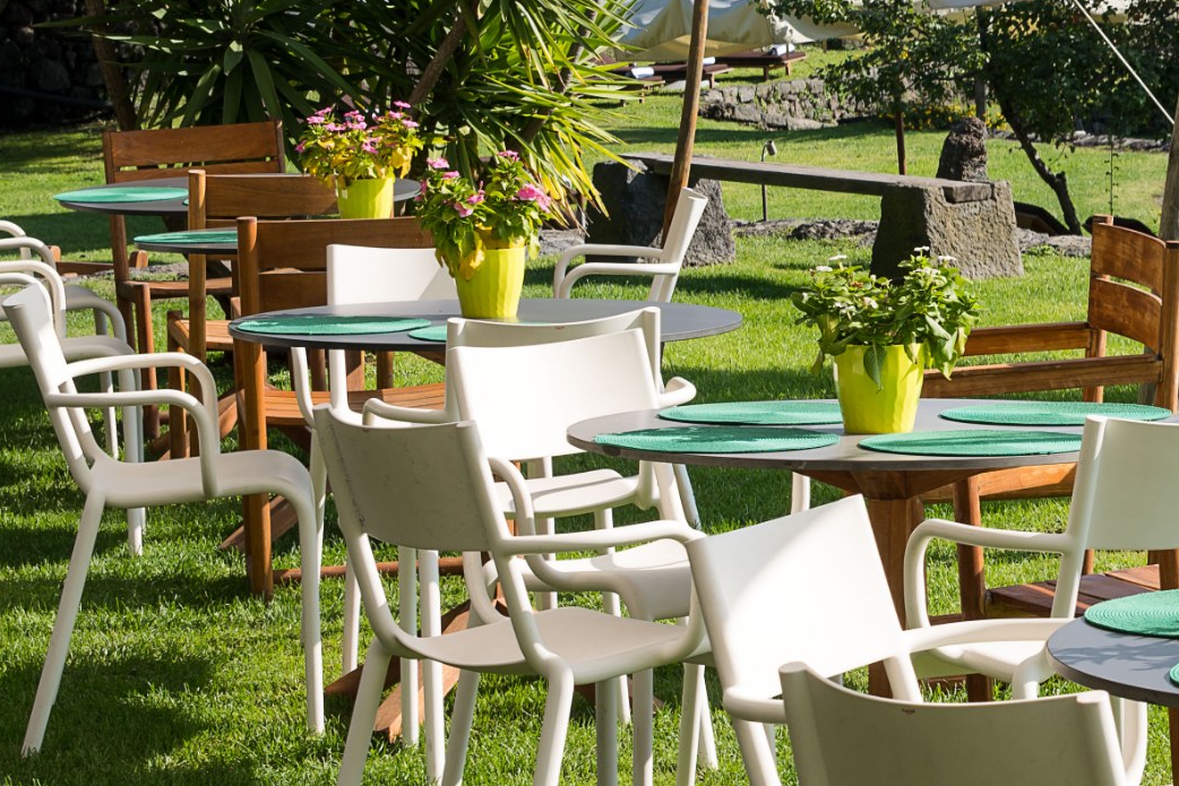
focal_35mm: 131
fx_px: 4291
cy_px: 228
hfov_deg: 14.8
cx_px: 1662
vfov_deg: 10.5
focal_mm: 39
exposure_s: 1/100
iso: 100
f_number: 10
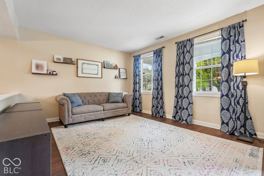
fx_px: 117
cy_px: 88
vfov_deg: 73.7
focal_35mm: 16
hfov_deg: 96.7
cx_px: 132
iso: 3200
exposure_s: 1/30
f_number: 8
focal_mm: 16
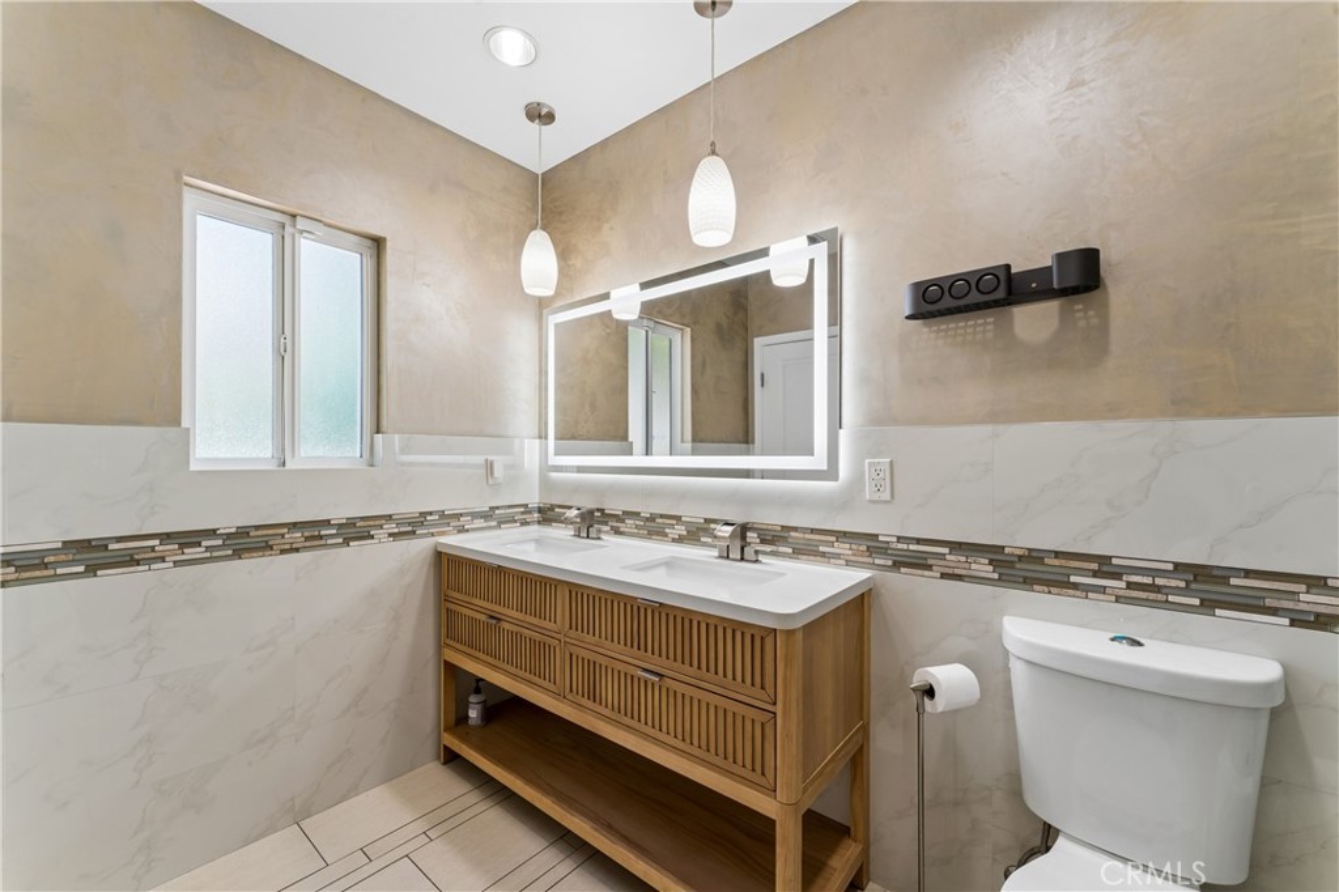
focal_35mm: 14
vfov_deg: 81.2
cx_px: 670
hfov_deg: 104.3
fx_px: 521
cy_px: 446
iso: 100
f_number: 13
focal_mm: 14
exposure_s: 1/6
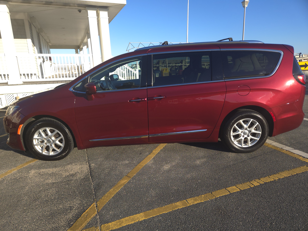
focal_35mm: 23
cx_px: 154
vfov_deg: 58.9
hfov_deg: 73.9
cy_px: 116
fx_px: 205
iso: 160
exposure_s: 1/4000
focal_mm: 5.4
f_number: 1.8
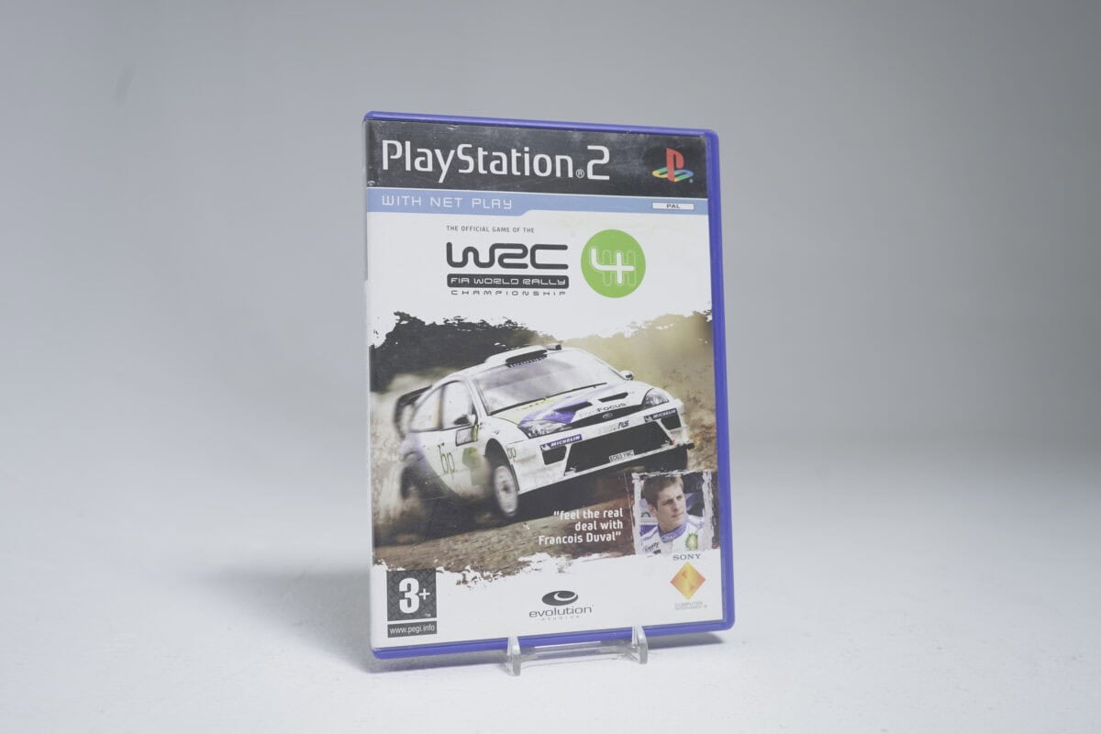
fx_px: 1009
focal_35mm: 33
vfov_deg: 40.0
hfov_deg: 57.2
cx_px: 550
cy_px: 367
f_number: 5.6
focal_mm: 33
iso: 640
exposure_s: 1/25
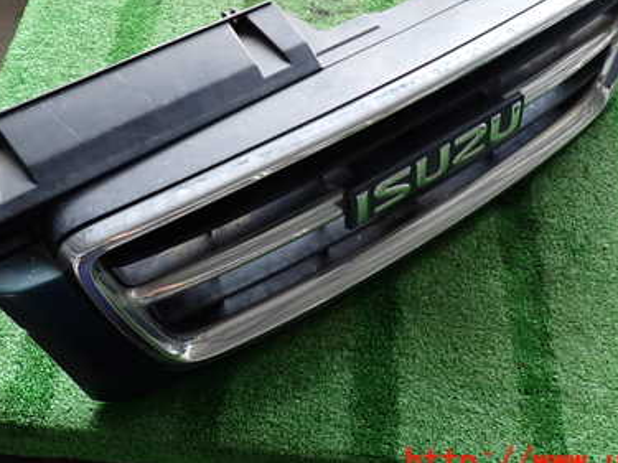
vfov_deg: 35.1
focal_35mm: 40
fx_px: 714
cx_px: 283
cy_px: 114
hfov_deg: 46.8
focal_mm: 4.5
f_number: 2
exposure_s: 1/60
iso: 100
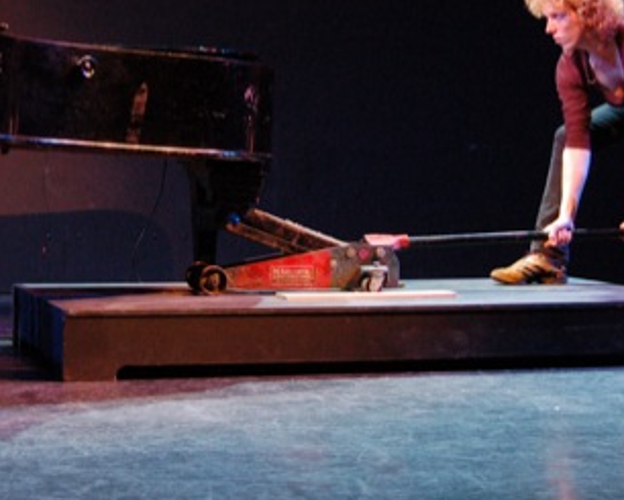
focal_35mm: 94
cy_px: 74
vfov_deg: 16.2
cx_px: 222
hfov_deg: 20.3
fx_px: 1737
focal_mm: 32
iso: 1600
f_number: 4.5
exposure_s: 1/15
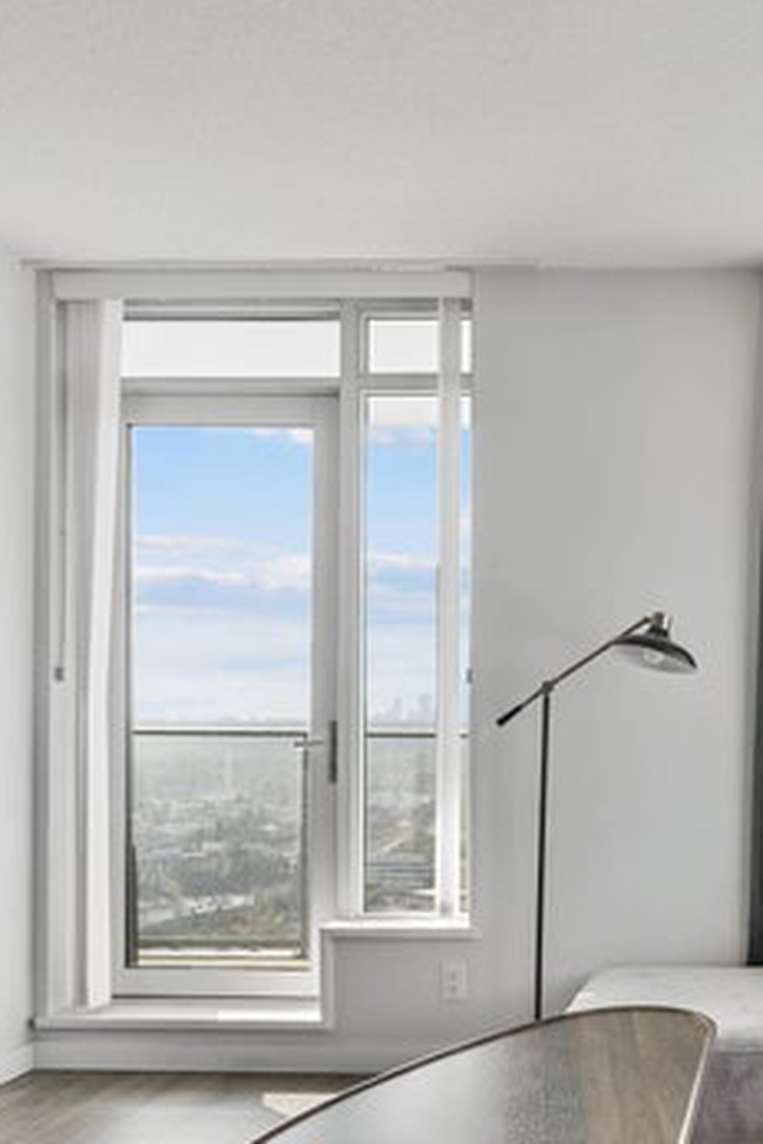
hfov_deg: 32.4
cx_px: 746
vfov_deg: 49.7
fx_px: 1212
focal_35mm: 38
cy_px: 756
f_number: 9
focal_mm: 11
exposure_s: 1/6
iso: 100
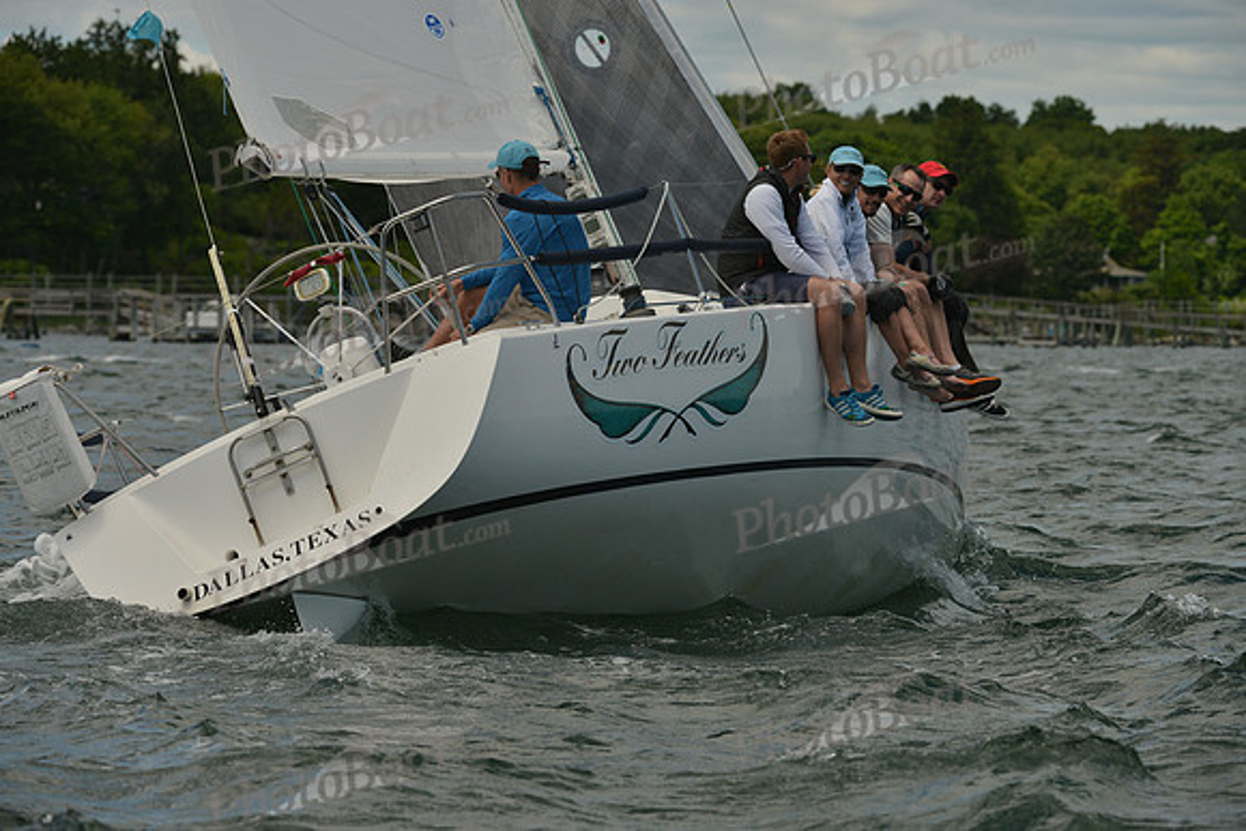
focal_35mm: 200
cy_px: 416
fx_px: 6924
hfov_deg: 10.3
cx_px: 623
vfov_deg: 6.9
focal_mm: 200
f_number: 7.1
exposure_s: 1/1000
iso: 200
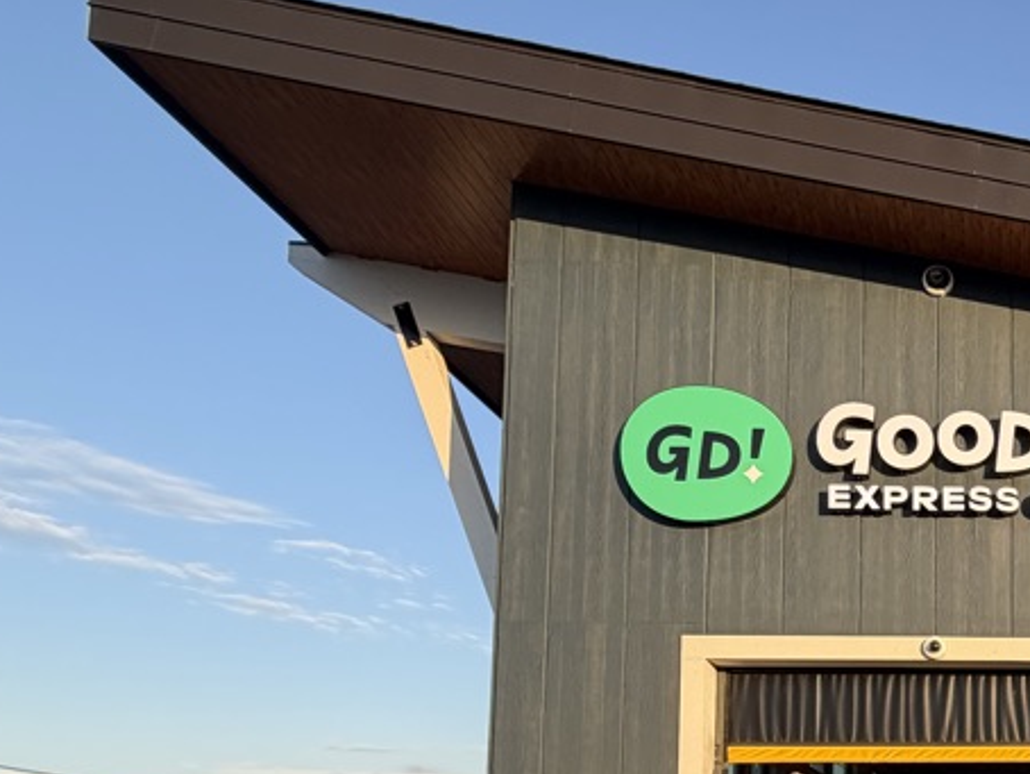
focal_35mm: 37
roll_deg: +0.8
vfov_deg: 34.6
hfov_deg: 41.1
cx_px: 1109
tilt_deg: +5.2
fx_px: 1102
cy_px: 801
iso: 64
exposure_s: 1/502
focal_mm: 2.22
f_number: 2.2
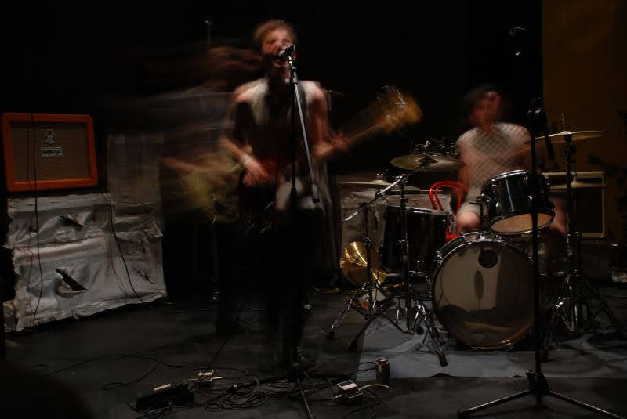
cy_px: 210
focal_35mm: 36
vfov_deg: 36.9
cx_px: 314
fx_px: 628
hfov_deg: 53.1
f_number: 4
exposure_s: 1
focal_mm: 24
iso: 100
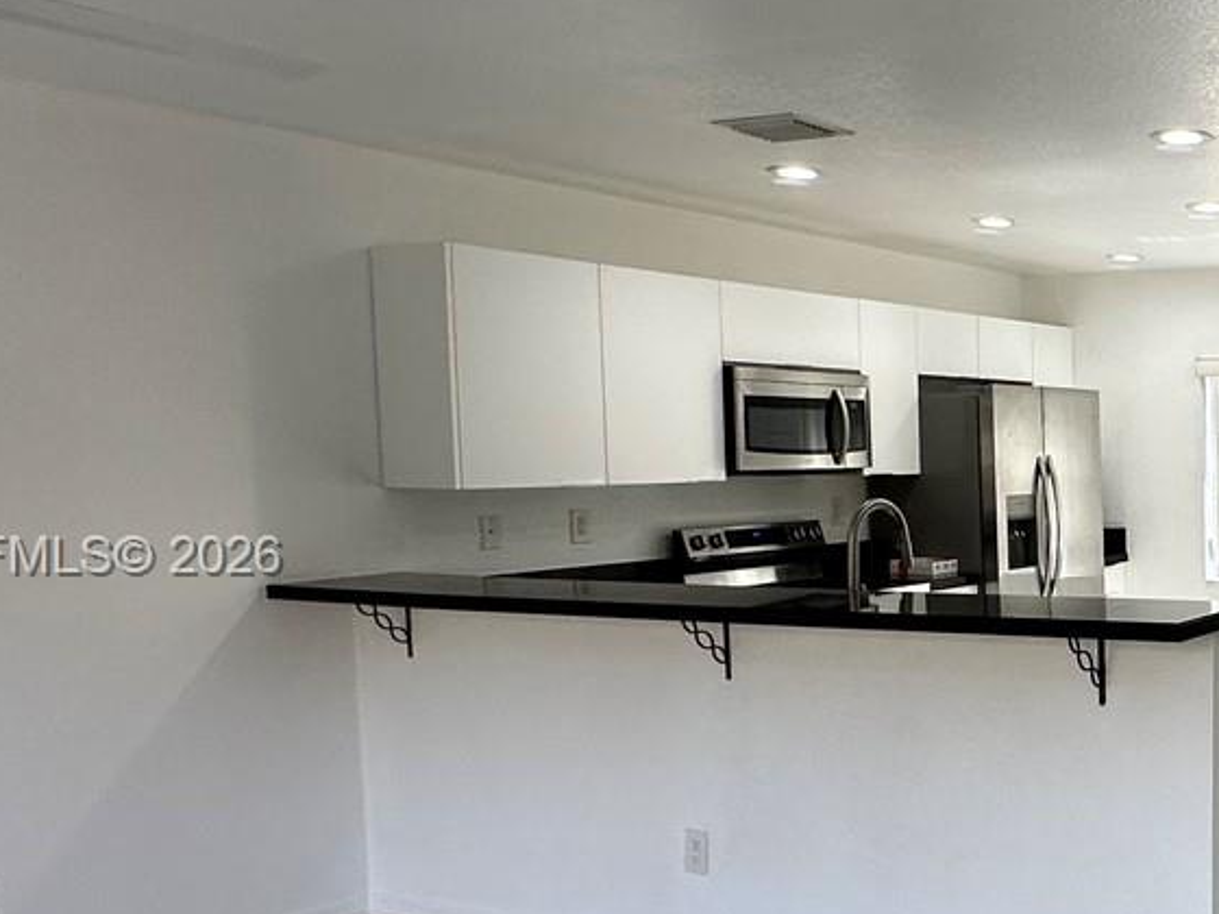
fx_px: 1409
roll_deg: -0.3
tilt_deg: -3.9
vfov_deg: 35.8
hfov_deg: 38.6
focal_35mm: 40
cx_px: 1345
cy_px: 559
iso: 100
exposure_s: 1/120
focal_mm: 2.22
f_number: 2.2
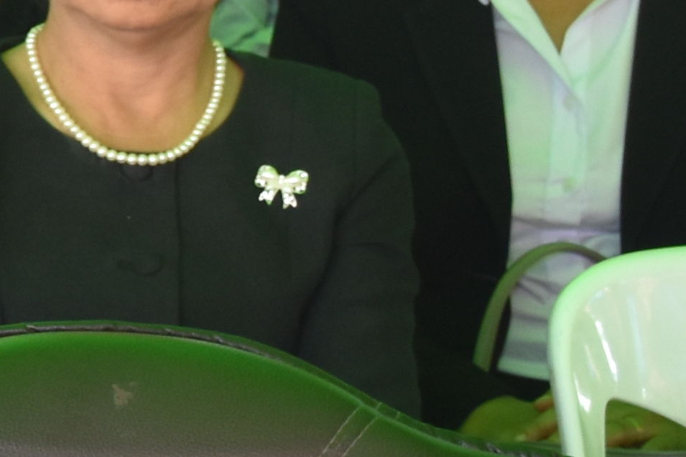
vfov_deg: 5.6
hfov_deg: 7.6
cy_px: -11
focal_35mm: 245
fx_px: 4669
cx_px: -1138
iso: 400
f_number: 6.3
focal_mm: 26
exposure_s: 1/125
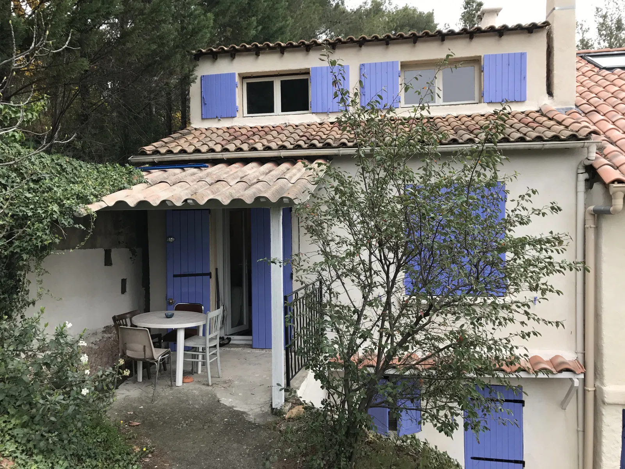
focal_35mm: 28
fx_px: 506
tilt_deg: -2.2
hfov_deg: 63.4
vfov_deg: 49.7
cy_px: 234
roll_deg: +1.6
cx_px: 312
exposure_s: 1/177
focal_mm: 3.99
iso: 20
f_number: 1.8
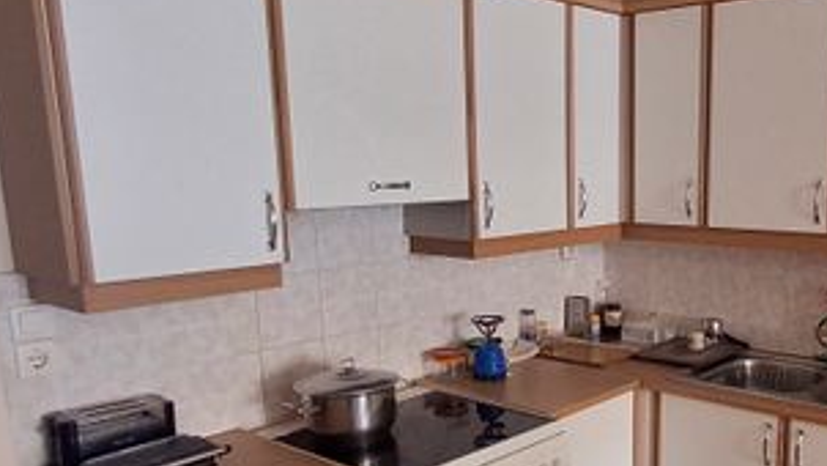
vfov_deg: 31.4
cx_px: 556
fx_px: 812
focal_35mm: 37
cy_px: 356
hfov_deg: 52.9
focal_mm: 1.64
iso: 200
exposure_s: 1/50
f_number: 2.2
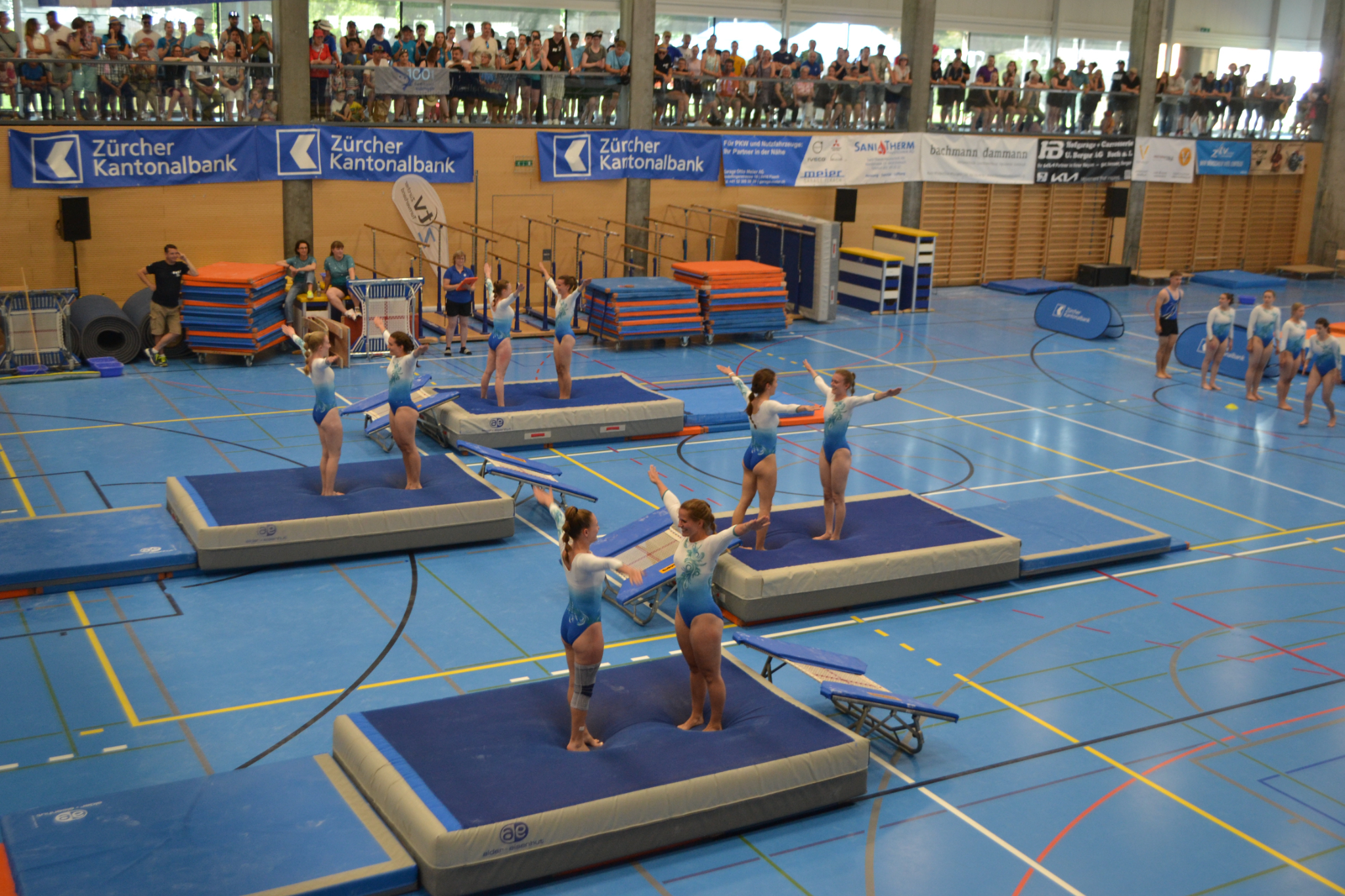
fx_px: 1457
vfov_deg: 34.2
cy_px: 448
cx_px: 672
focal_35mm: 39
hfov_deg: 49.6
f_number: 4.2
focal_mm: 26
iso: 720
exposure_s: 1/60
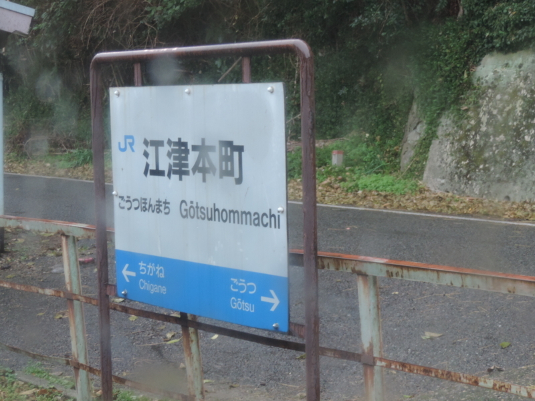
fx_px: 1314
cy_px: 200
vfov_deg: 17.4
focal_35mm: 85
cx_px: 268
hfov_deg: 23.0
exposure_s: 1/50
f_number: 4
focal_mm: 15.1
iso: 400
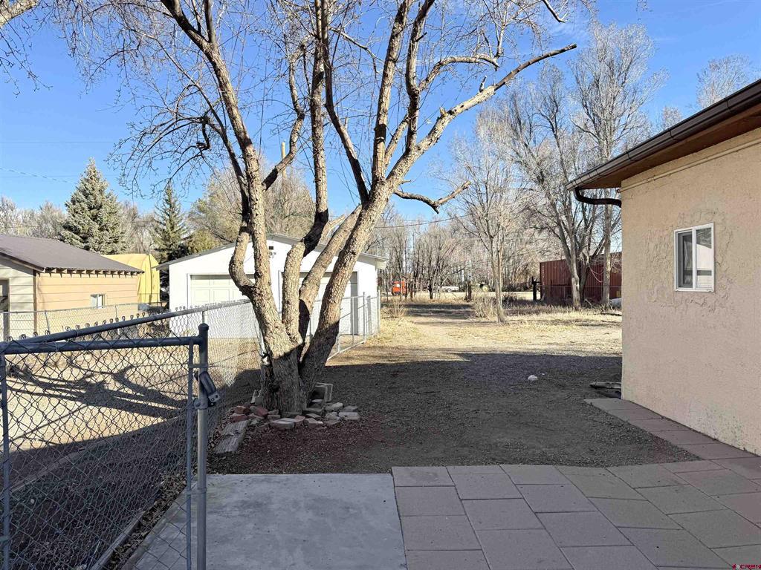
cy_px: 285
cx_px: 380
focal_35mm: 24
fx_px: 528
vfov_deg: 56.8
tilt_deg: -0.1
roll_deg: +0.2
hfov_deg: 71.6
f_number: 1.78
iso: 80
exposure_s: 1/2959
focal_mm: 6.76
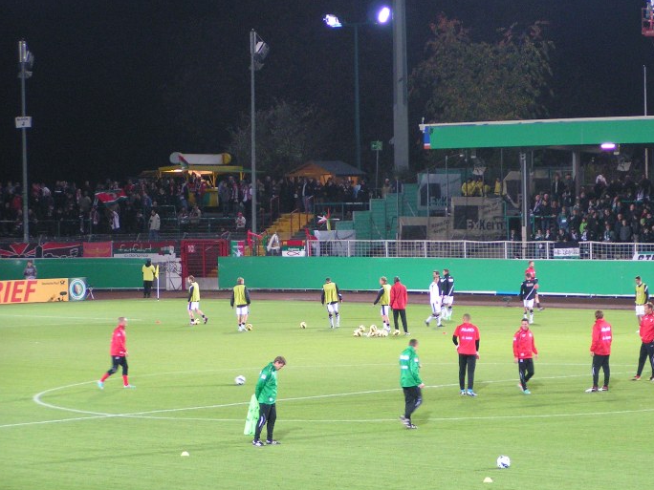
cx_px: 382
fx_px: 3004
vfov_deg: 9.3
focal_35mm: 159
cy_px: 267
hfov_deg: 12.4
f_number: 3.5
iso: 200
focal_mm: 20.9
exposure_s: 1/30
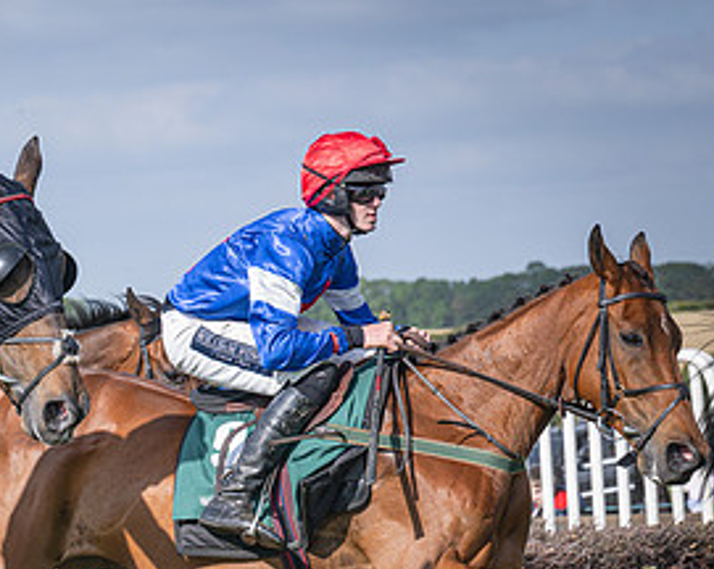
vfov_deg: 9.3
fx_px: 3461
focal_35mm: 164
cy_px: 561
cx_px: 136
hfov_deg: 11.7
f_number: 4.5
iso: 200
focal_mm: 70
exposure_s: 1/1600
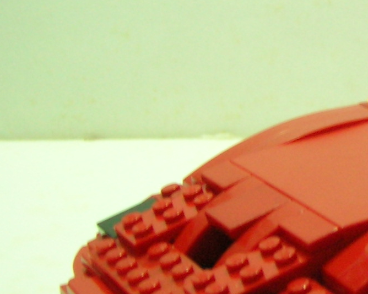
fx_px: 1383
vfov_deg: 12.1
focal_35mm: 127
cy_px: 117
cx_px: 548
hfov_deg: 14.2
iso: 132
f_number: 3
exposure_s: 1/4.2
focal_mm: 6.4
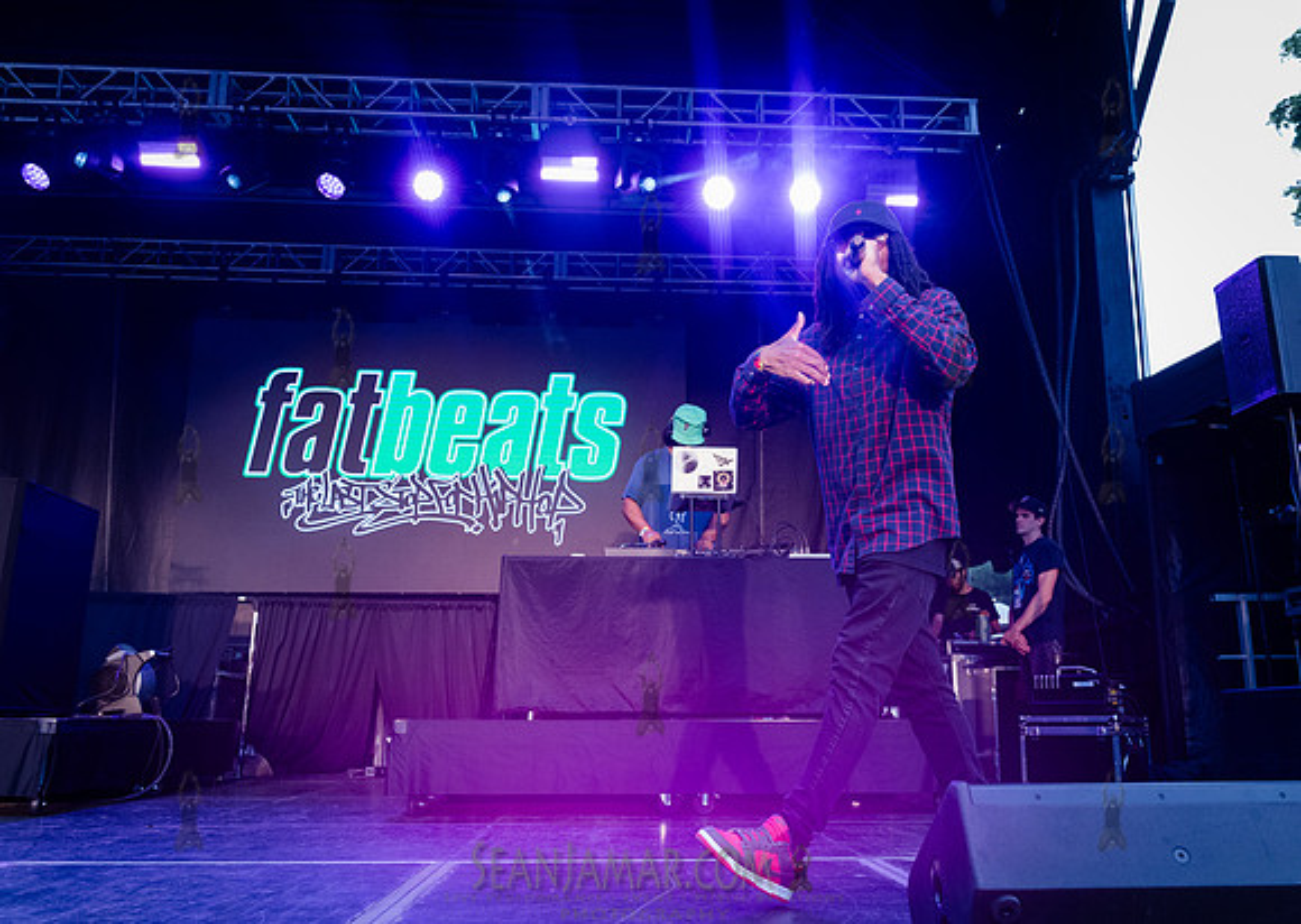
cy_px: 462
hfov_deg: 59.4
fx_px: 1138
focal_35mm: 31
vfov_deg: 44.2
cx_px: 700
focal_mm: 29
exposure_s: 1/400
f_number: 4.5
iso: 2000
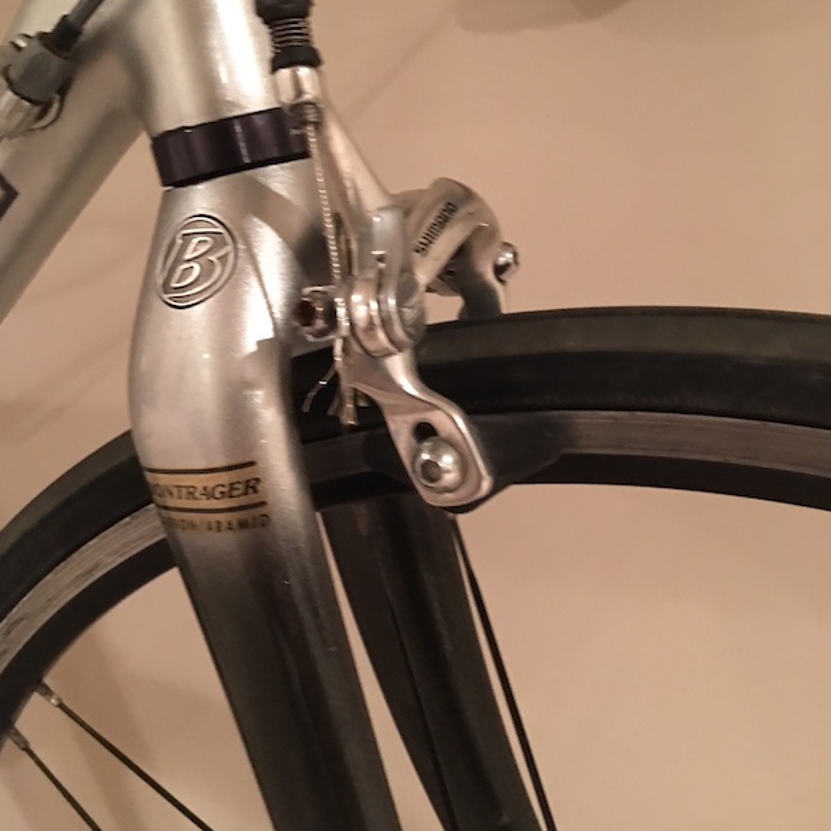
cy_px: 389
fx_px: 951
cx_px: 407
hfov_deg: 47.2
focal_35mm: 35
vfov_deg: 47.2
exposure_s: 1/4
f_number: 2.2
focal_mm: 4.15
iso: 160
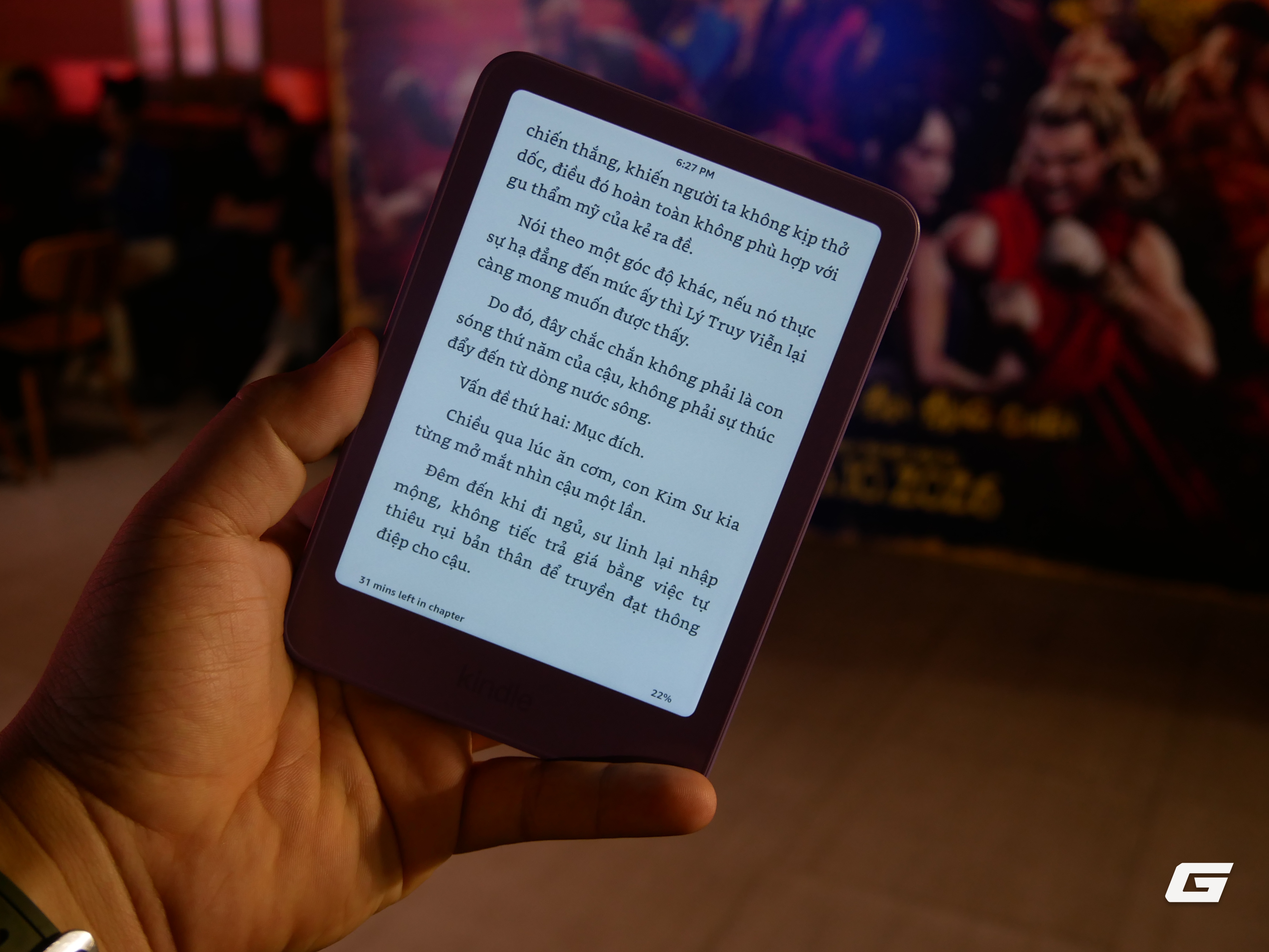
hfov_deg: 46.8
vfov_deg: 36.0
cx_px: 634
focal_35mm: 40
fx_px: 1467
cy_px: 476
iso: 500
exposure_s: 1/60
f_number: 4.5
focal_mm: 20
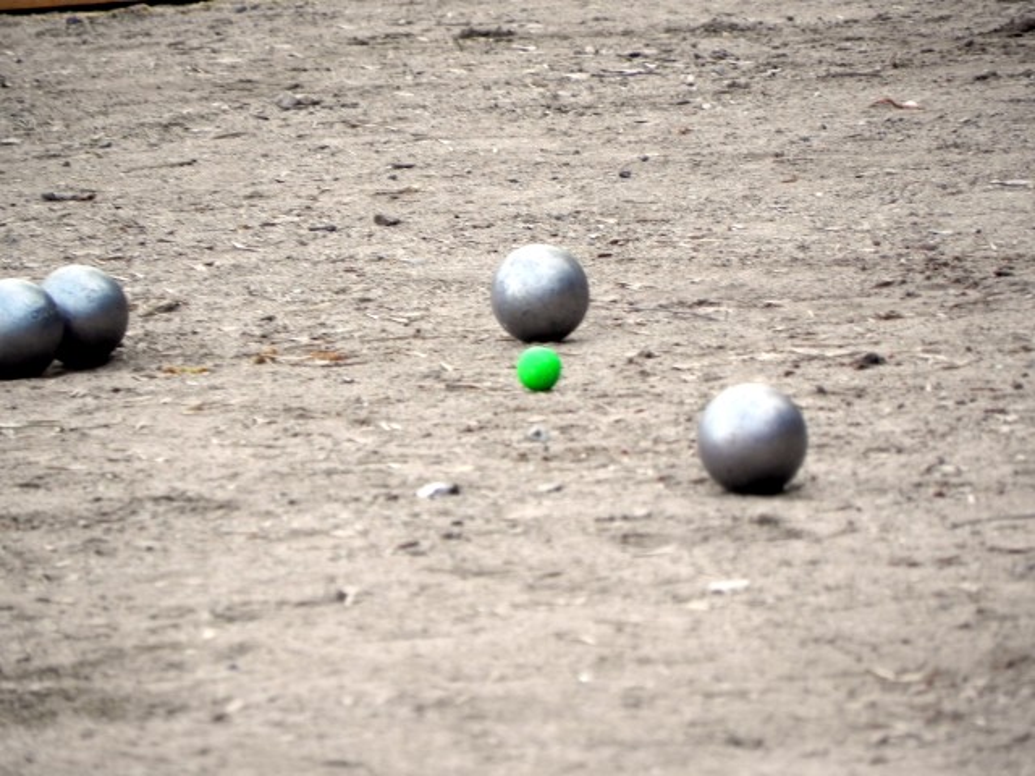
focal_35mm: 550
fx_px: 16445
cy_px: 388
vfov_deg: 2.7
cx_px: 518
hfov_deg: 3.6
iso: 160
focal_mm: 97.8
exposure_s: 1/76.8
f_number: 5
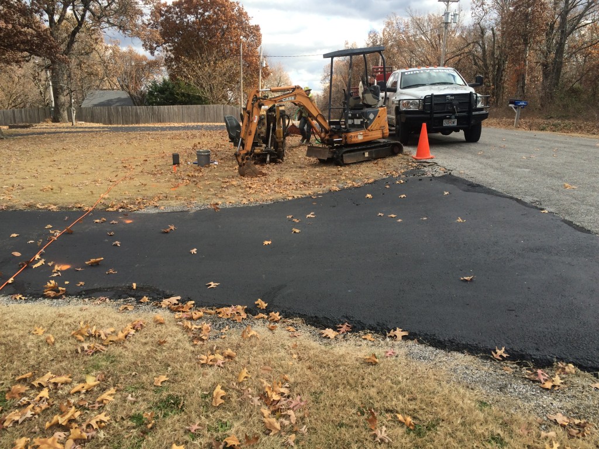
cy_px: 224
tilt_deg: -13.6
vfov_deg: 48.2
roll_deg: +0.4
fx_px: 502
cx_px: 300
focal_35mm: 29
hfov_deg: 61.7
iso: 32
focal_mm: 4.15
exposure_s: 1/641
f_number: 2.2
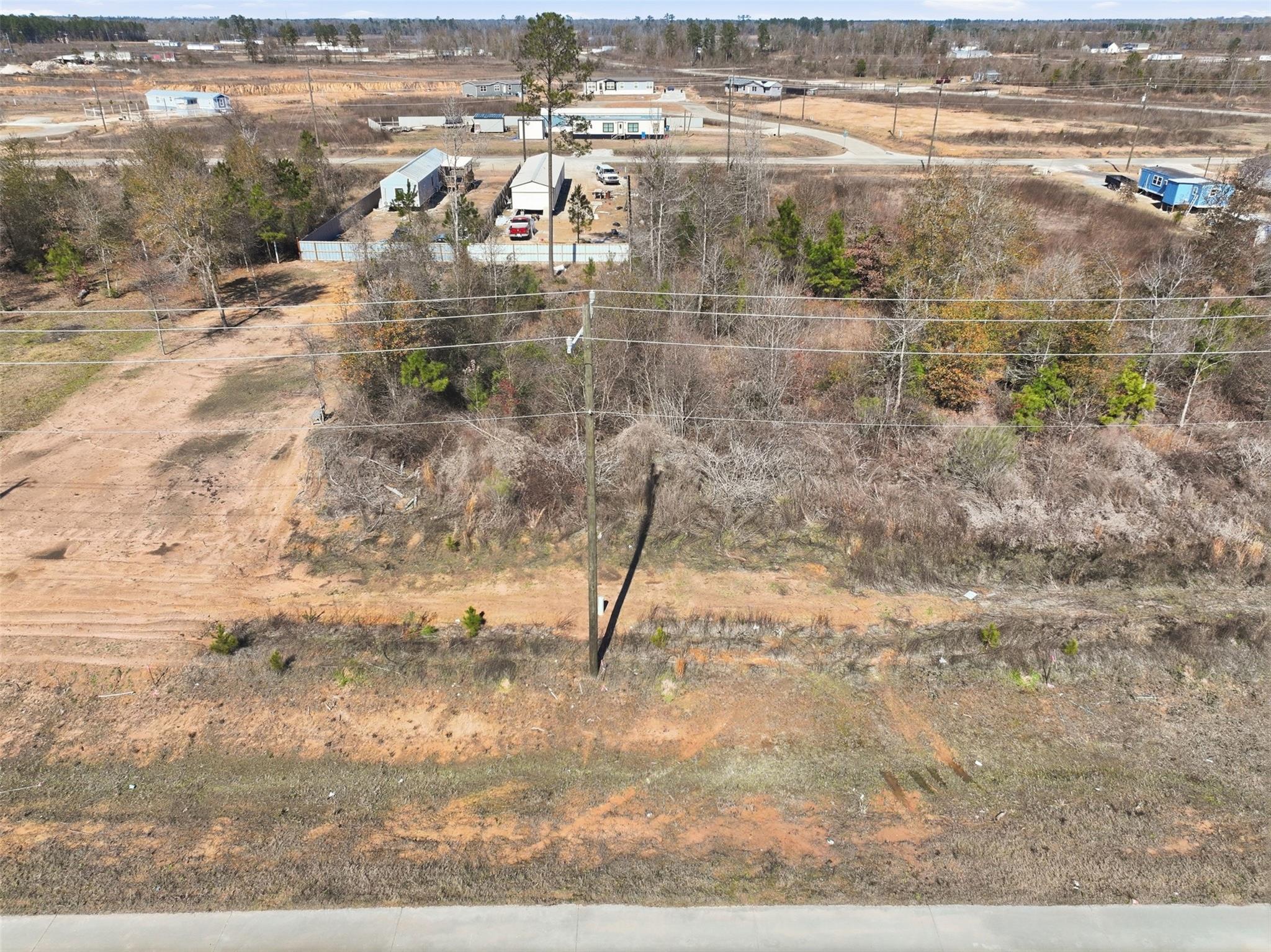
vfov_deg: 56.8
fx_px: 881
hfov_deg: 71.6
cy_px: 476
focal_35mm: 24
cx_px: 636
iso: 100
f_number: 2.8
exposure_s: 1/1600
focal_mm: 12.3
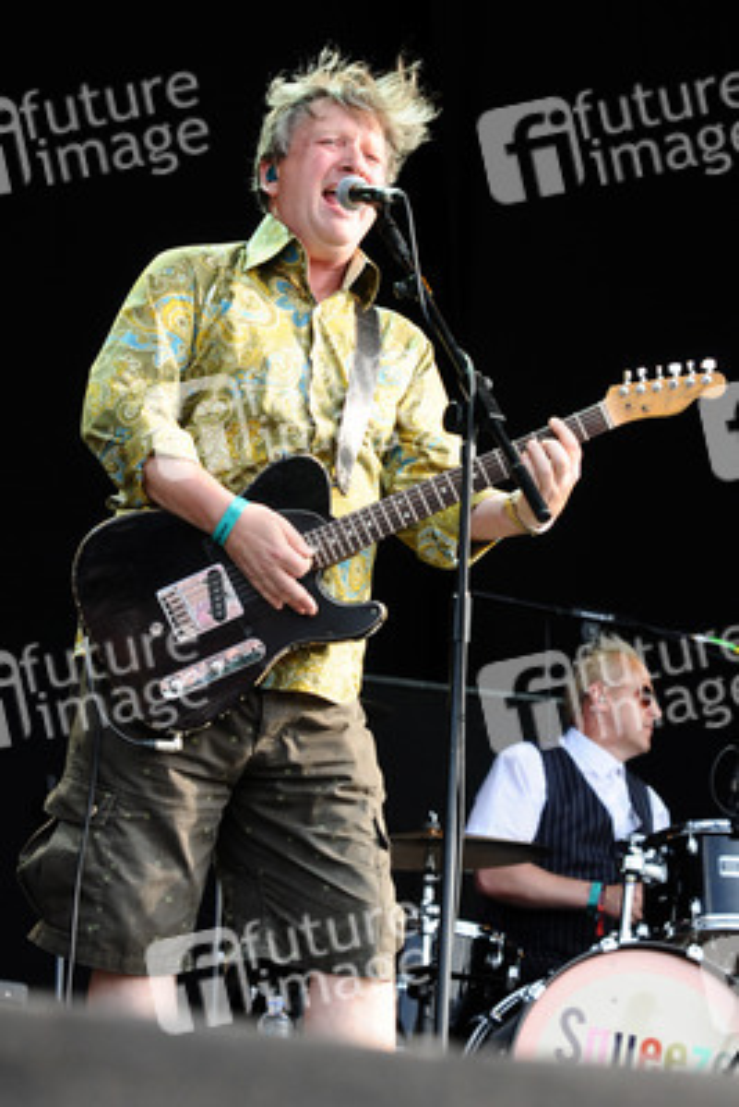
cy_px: 554
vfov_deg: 17.1
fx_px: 3692
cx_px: 370
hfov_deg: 11.4
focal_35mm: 120
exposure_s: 1/400
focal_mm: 80
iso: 320
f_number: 5
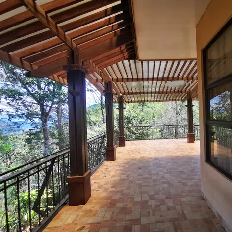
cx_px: 152
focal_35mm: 19
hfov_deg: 75.6
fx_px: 144
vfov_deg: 77.7
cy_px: 116
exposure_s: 1/152
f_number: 2.2
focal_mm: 2.35
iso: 50
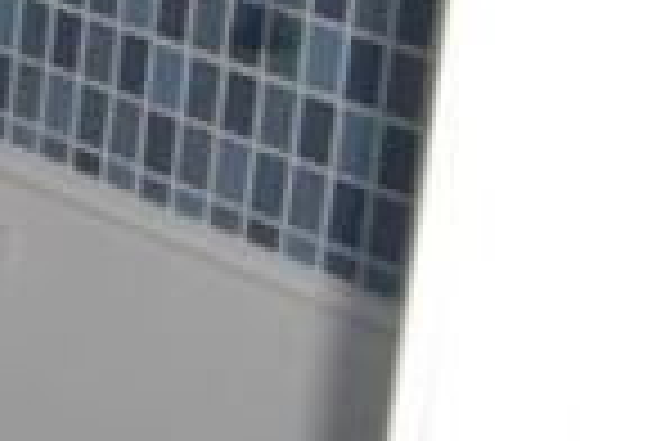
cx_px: -693
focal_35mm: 120
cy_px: -342
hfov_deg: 14.2
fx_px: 2215
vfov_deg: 10.7
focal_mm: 18
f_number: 3.5
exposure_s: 1/60
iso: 400
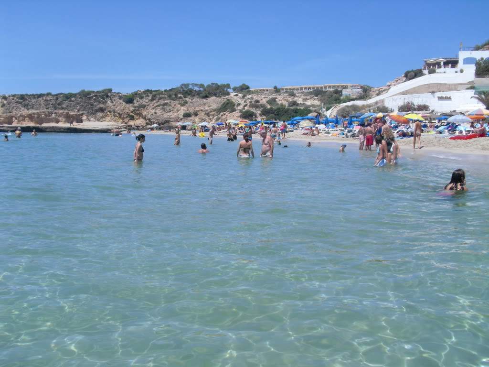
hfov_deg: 51.4
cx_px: 244
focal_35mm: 36
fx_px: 509
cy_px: 184
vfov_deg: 39.7
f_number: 7.8
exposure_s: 1/200
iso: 64
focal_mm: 6.3
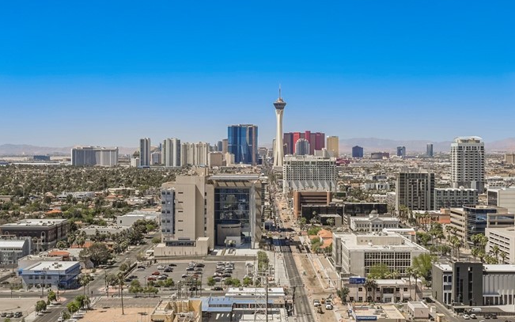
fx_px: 716
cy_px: 155
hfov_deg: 39.5
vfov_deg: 25.3
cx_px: 276
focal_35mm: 51
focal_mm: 30
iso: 100
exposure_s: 1/320
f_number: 8
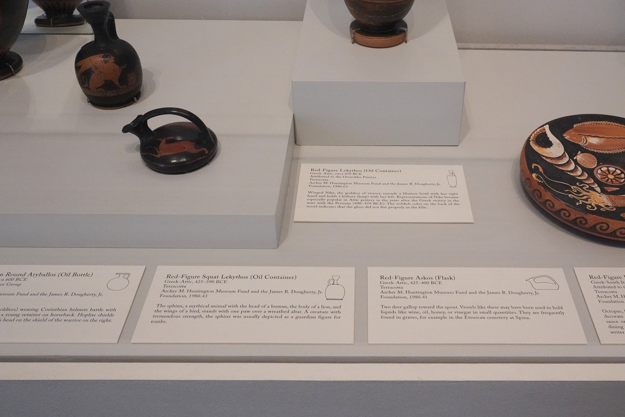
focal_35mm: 36
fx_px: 625
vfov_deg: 36.6
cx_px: 374
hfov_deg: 52.8
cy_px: 153
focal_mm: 28
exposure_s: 1/100
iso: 8000
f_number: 11
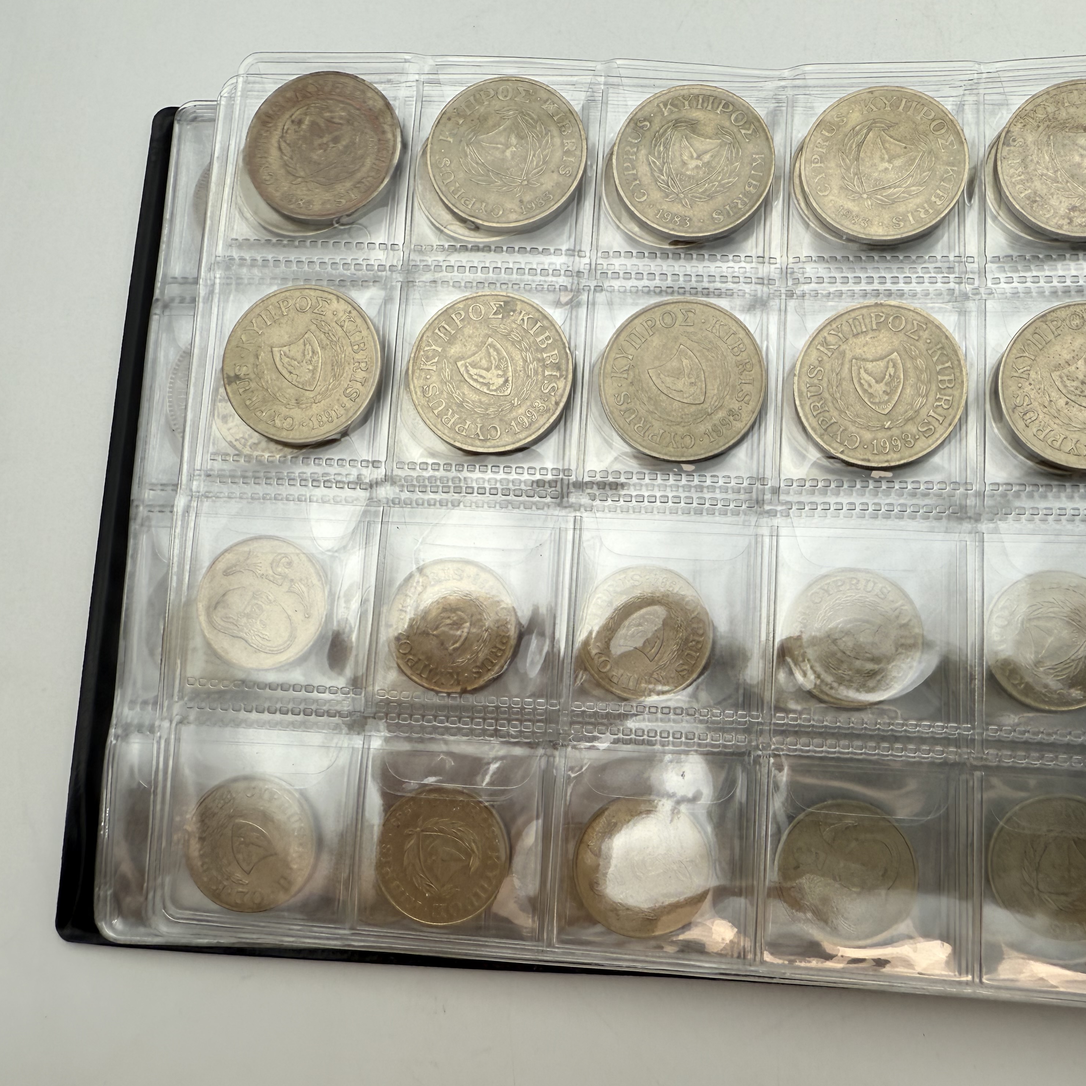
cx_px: 712
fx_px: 1029
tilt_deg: -79.9
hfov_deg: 54.6
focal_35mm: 29
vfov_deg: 55.6
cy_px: 548
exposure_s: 1/311
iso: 40
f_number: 2.2
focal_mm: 2.22
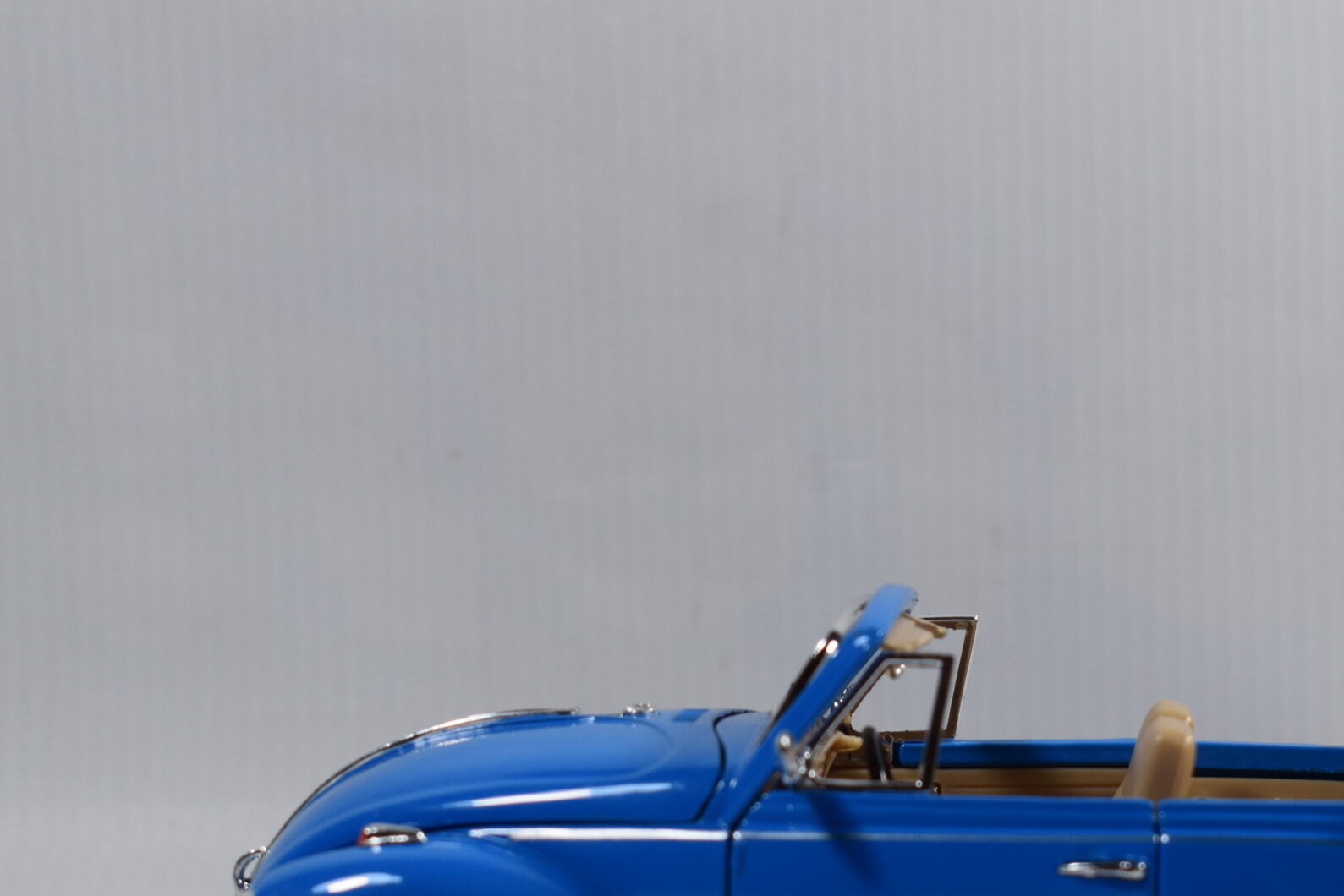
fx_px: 4331
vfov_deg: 11.8
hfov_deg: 17.5
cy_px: 658
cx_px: 1015
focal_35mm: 116
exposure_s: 1/50
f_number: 8
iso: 400
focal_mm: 48
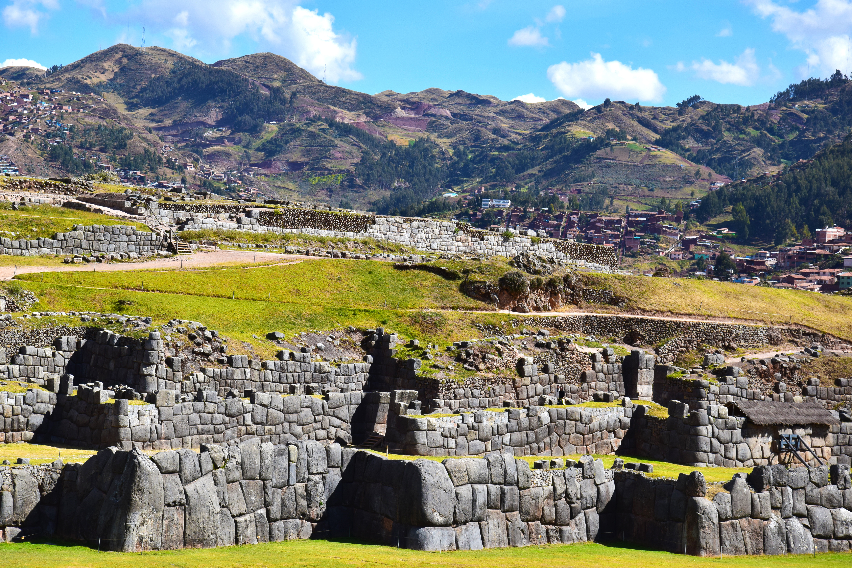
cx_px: 426
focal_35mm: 120
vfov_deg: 11.4
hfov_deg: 17.1
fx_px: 2840
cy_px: 284
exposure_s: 1/640
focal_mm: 80
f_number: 9
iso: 250
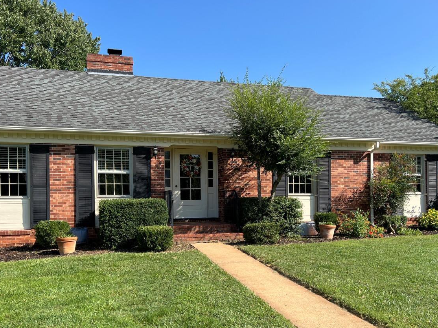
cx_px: 233
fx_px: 443
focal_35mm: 35
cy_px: 192
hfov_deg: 52.6
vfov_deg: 40.6
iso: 50
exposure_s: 1/2252
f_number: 1.5
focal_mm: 5.7
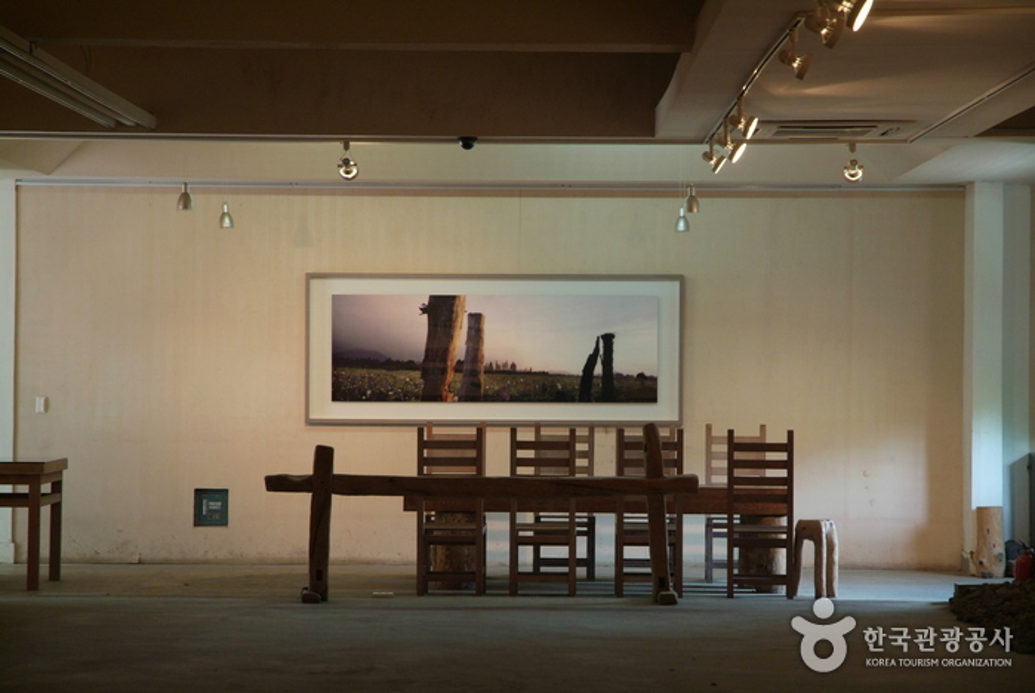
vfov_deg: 13.1
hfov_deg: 19.4
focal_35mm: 105
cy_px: 346
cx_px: 518
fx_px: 3023
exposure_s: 1/45
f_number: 4.5
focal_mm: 70
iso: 800
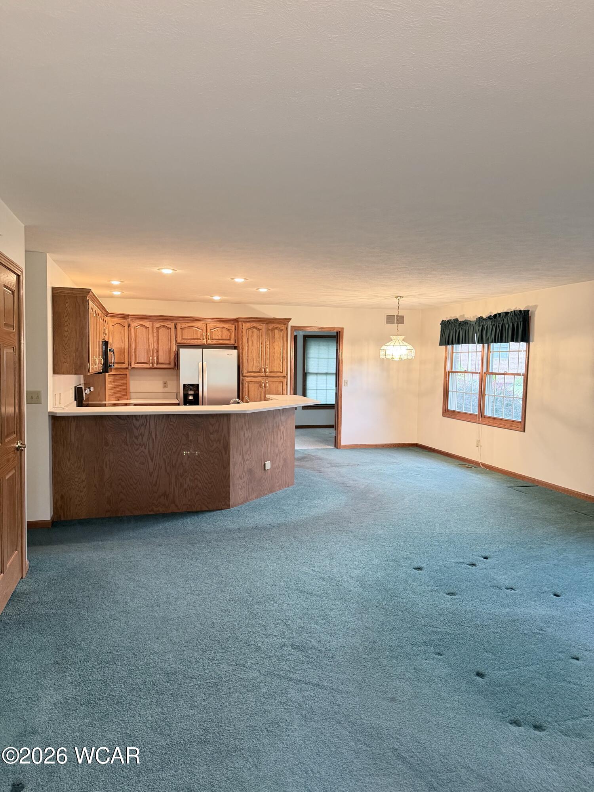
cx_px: 297
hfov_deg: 56.8
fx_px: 549
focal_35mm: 24
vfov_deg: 71.6
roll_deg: -0.9
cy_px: 396
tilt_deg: -3.9
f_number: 1.78
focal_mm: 6.76
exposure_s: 1/60
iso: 320
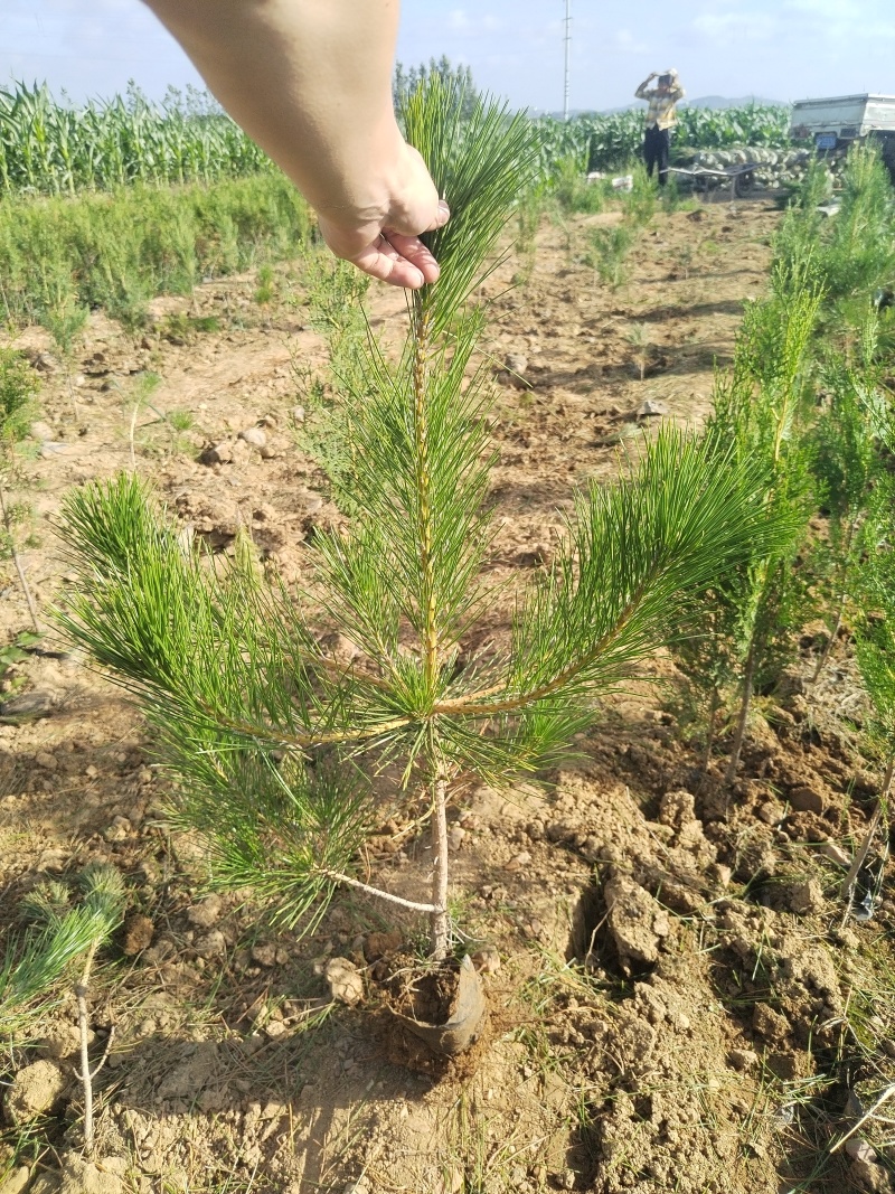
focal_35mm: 26
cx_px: 448
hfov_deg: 53.1
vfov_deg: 67.3
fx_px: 896
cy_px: 597
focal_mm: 4.75
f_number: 1.8
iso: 100
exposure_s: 1/536
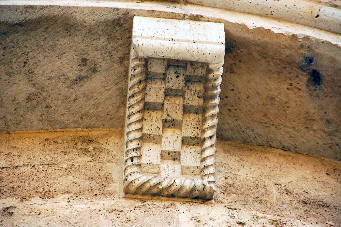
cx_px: 170
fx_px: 2200
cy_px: 114
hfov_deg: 8.9
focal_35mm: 232
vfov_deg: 5.9
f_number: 6
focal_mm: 155
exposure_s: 1/180
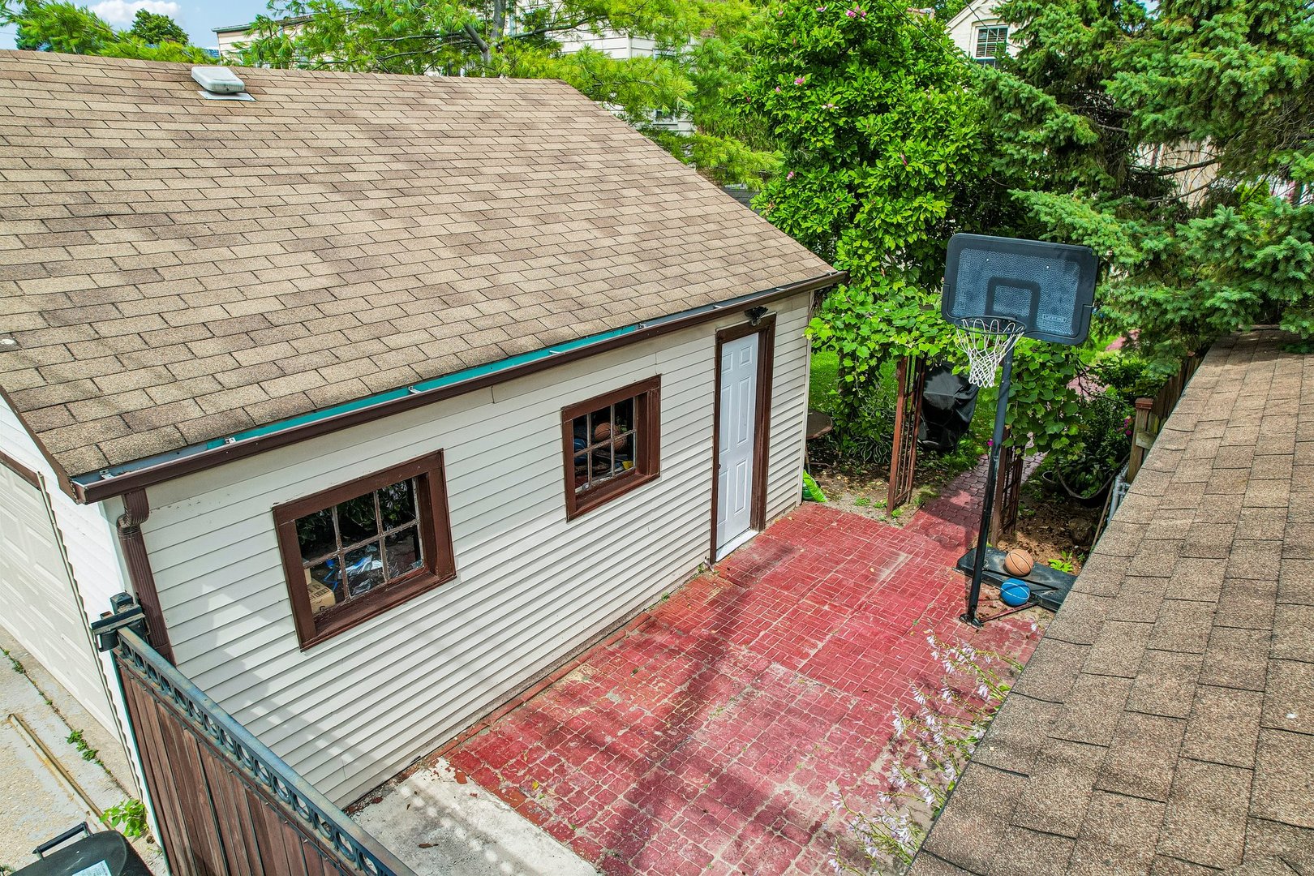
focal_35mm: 22
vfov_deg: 57.2
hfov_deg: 78.6
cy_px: 438
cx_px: 657
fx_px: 803
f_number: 2.8
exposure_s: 1/125
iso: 100
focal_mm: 8.4
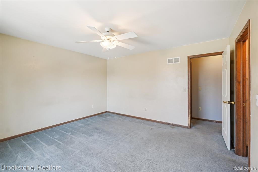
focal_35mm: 15
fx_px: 107
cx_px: 129
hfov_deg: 100.4
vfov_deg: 77.3
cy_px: 86
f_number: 8
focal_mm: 10
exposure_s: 1/10
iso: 400
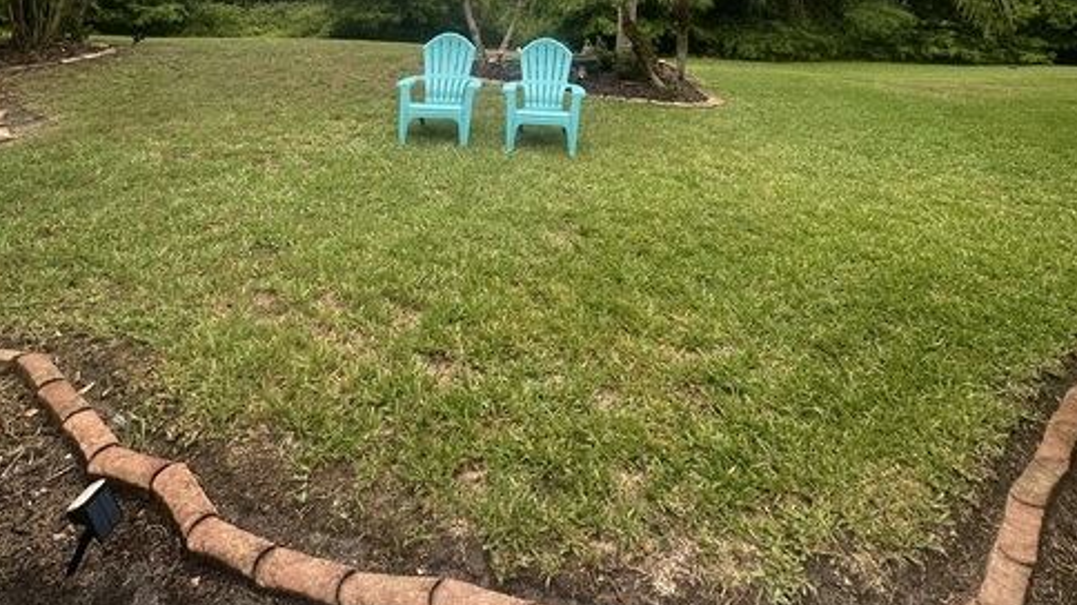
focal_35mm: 21
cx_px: 545
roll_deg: -2.3
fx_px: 600
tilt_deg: -5.9
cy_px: 12
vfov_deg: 45.9
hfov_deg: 83.9
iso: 40
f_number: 2.2
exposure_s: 1/296
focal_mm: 2.22
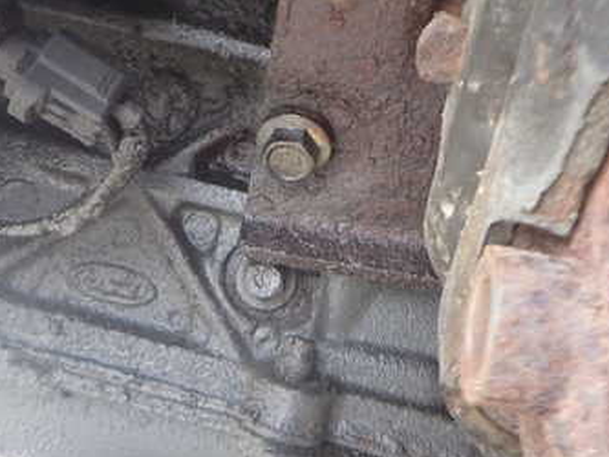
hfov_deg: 41.9
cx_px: 249
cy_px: 144
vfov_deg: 31.9
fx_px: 792
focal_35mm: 45
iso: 200
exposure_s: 1/100
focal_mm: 4.5
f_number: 2
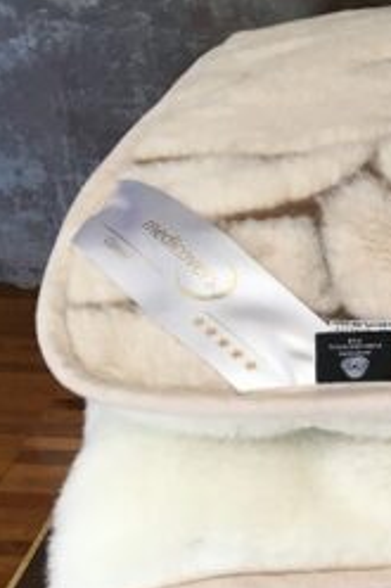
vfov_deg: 27.3
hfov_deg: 16.9
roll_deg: -0.6
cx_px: 588
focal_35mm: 73
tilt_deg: -37.7
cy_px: 450
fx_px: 1191
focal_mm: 4.15
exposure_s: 1/33
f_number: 2.2
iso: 40
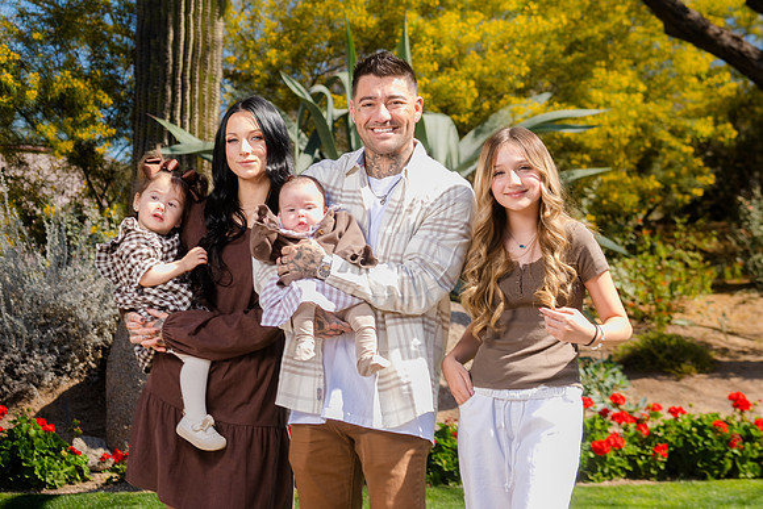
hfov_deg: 21.9
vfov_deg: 14.7
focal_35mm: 93
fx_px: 1971
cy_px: 254
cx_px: 382
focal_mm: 93
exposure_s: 1/250
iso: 80
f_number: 5.6
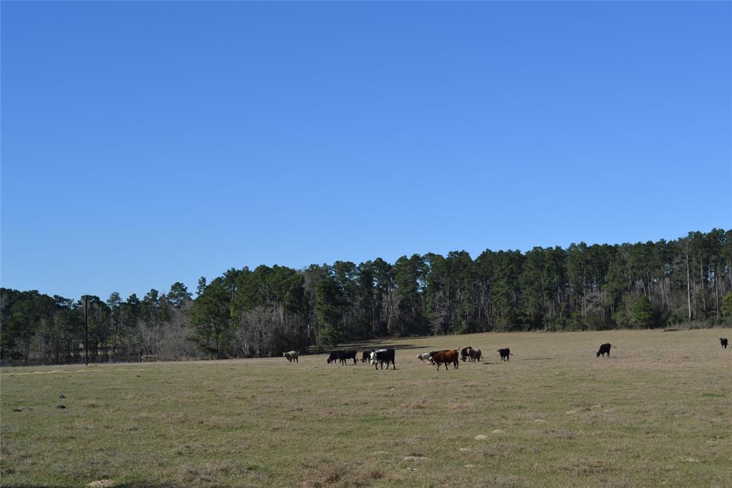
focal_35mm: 51
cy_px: 244
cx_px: 366
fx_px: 1037
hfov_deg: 38.9
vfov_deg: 26.5
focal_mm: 34
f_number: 8
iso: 100
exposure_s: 1/250
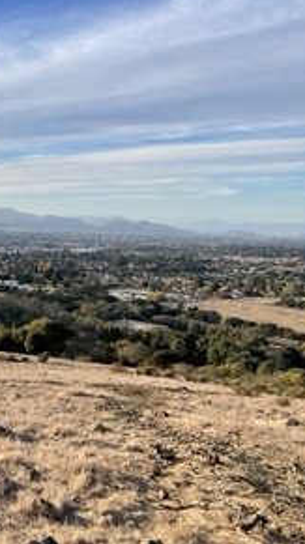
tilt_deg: -5.3
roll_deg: -1.5
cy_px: 273
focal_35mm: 39
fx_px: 563
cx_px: -56
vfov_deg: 51.7
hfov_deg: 27.0
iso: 32
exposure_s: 1/2747
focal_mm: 4.2
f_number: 1.6
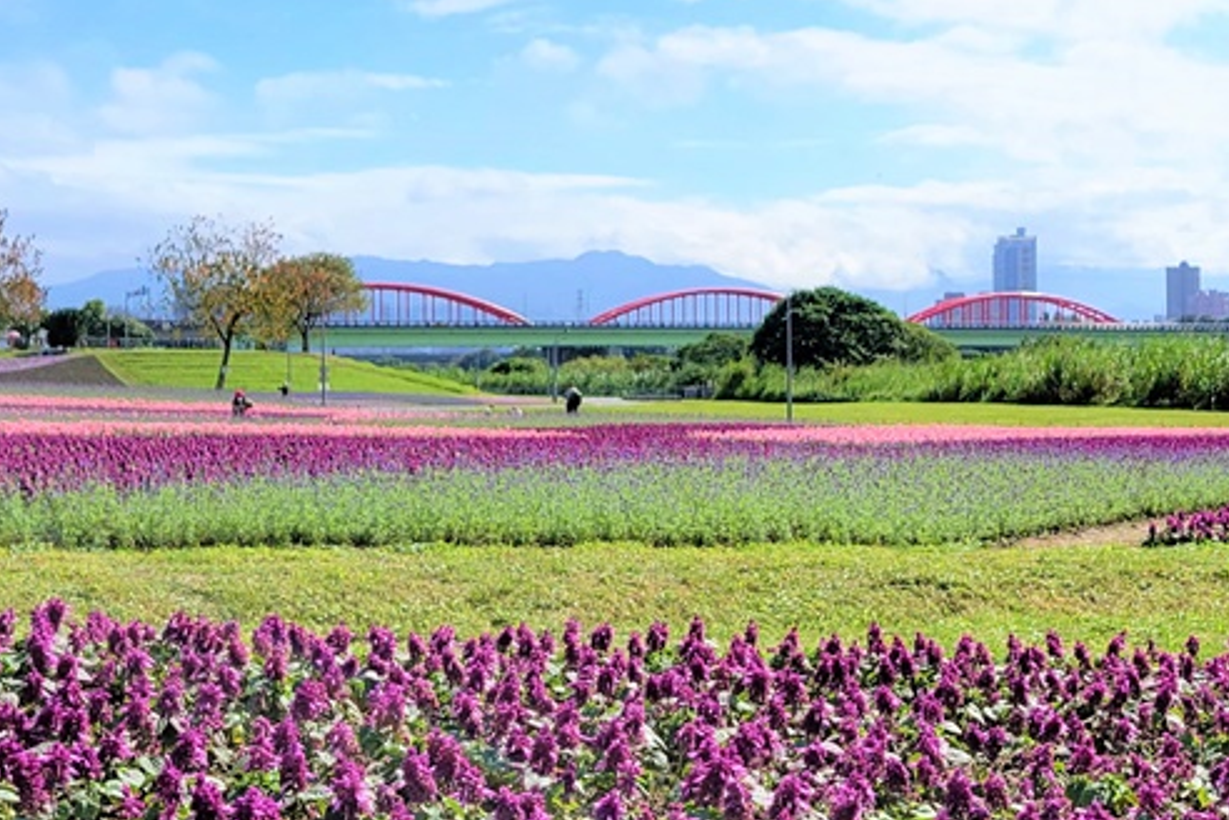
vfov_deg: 24.6
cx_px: 704
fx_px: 1877
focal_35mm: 55
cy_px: 350
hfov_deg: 36.2
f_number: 1.8
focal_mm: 5.4
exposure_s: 1/3134
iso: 40
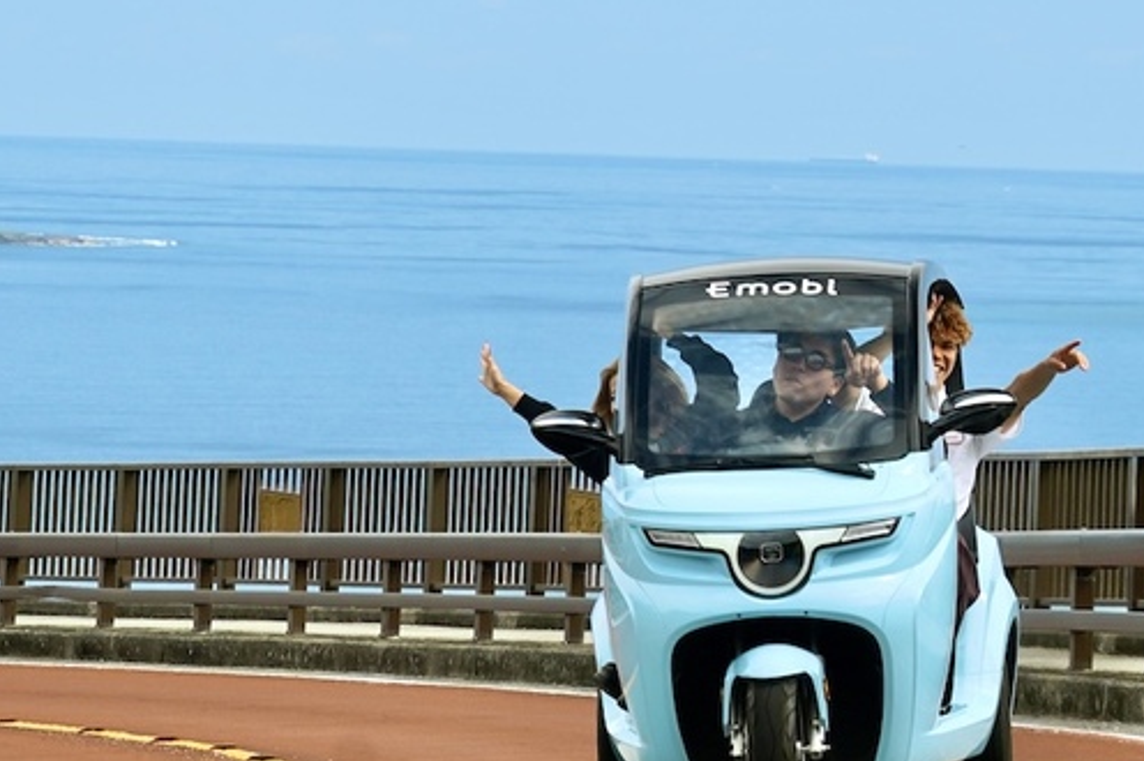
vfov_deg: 5.2
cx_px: 930
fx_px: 8447
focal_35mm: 266
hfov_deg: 7.7
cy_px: 173
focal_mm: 88
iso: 160
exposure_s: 1/200
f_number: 6.3
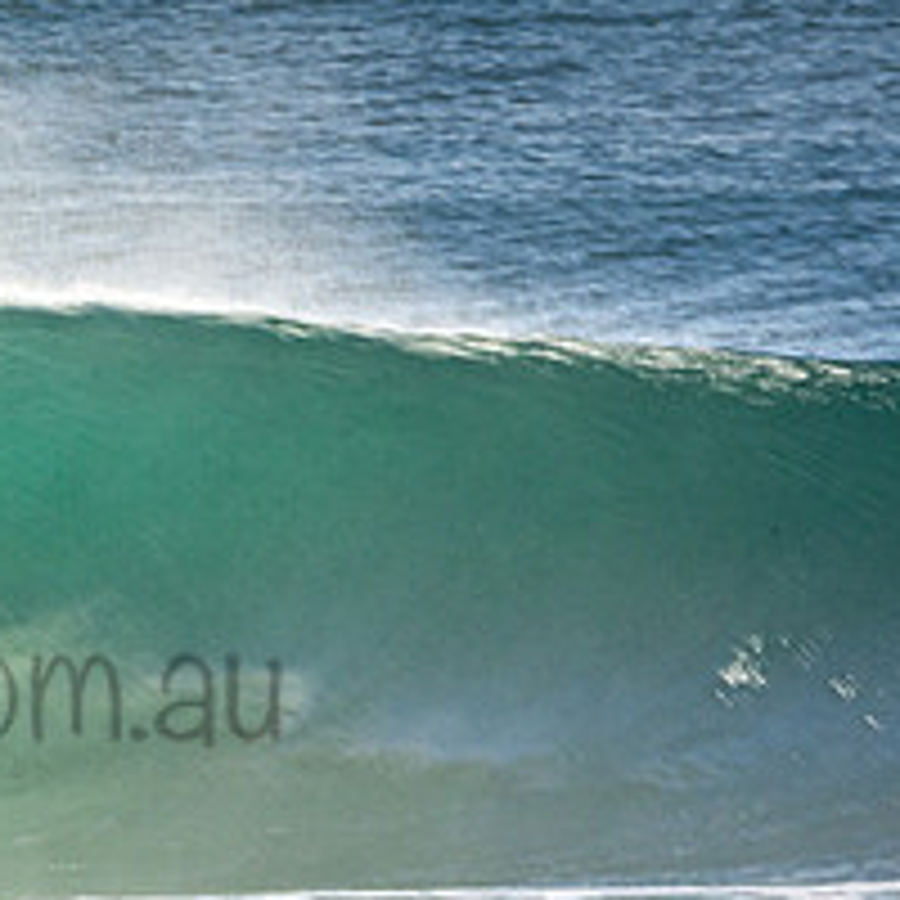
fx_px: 55536
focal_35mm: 1888
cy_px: 637
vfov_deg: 0.9
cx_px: -180
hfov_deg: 0.9
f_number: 32
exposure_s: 1/30
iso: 100
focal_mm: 500
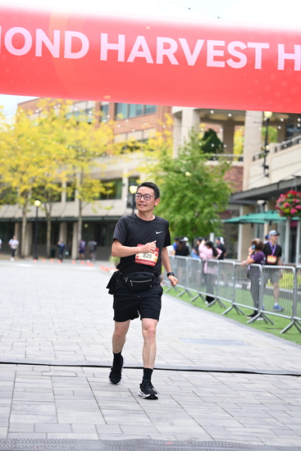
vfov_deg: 25.1
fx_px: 1015
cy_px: 226
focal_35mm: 81
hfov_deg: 16.9
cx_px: 150
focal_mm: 81
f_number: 2.8
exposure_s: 1/2000
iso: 640
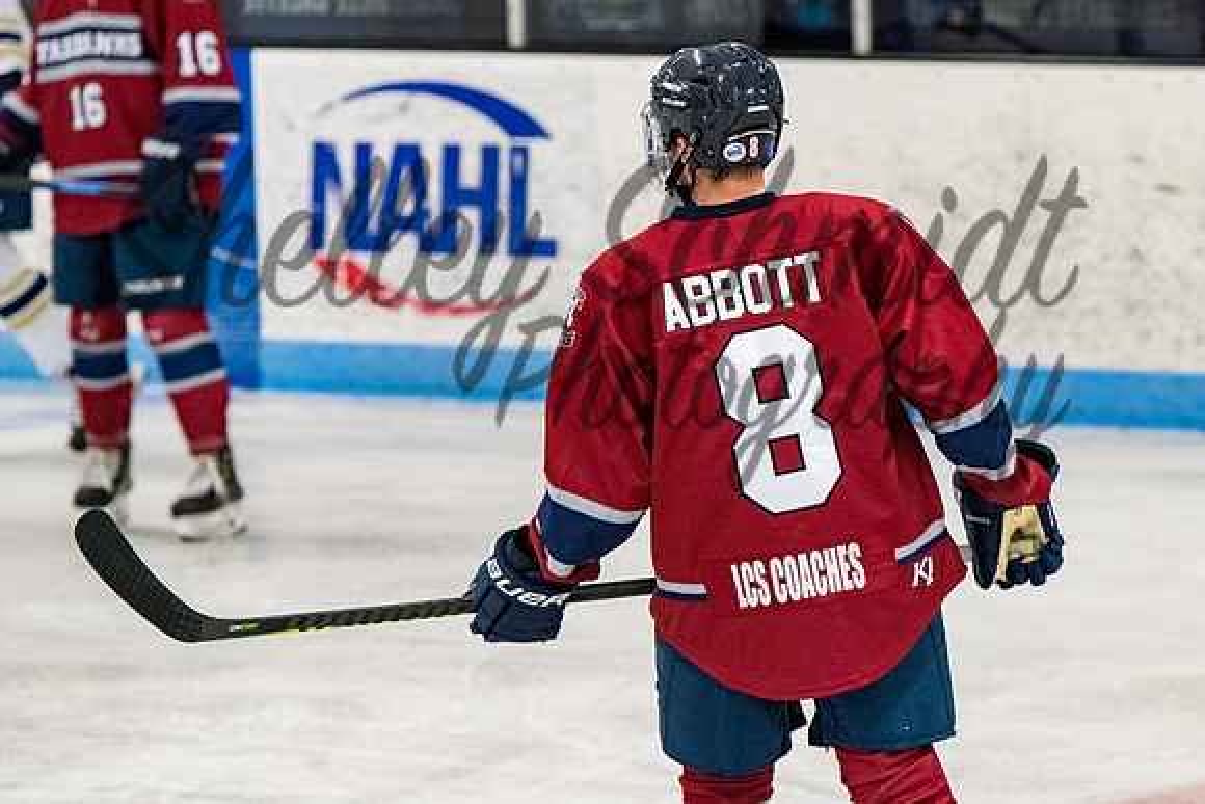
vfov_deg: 4.0
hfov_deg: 6.0
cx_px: 778
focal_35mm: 341
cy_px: 376
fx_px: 11410
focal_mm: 175
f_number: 3.5
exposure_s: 1/800
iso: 2500
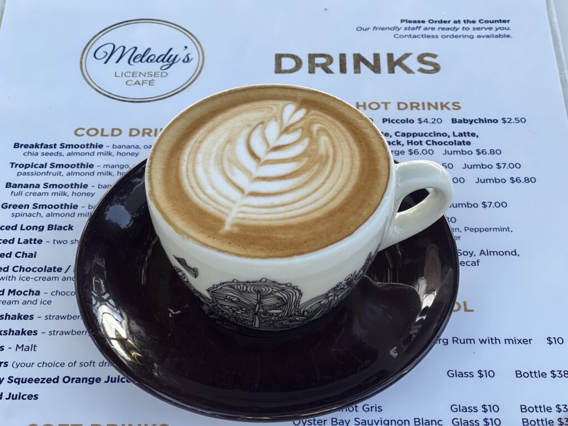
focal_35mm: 77
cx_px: 284
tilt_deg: -46.9
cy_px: 213
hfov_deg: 25.3
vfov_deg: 19.1
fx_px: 1263
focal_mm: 9
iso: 32
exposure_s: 1/121
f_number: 2.8
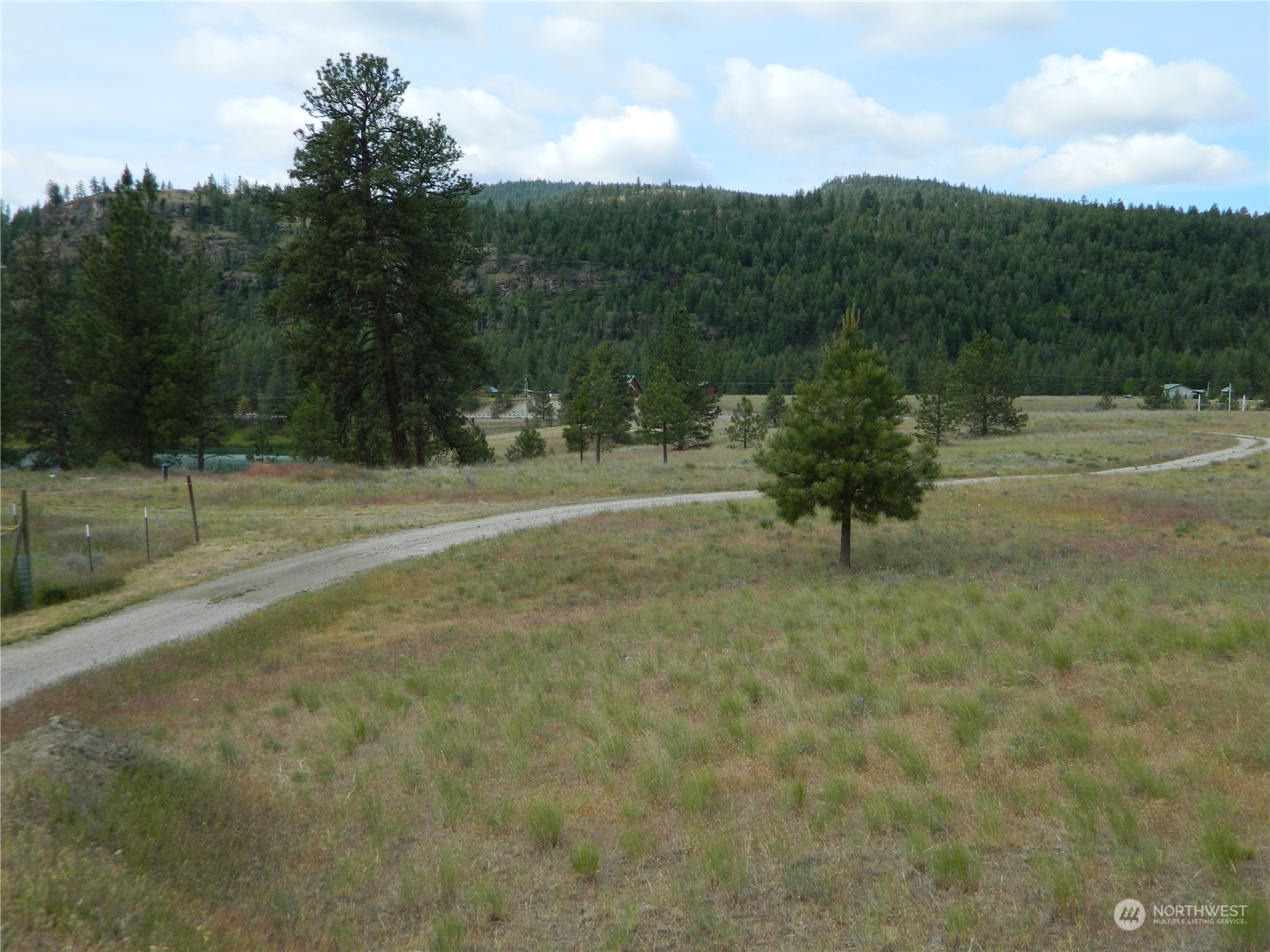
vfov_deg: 40.7
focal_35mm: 35
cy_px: 476
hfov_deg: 52.6
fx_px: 1284
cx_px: 635
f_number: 3.3
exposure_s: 1/800
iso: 80
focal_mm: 6.2
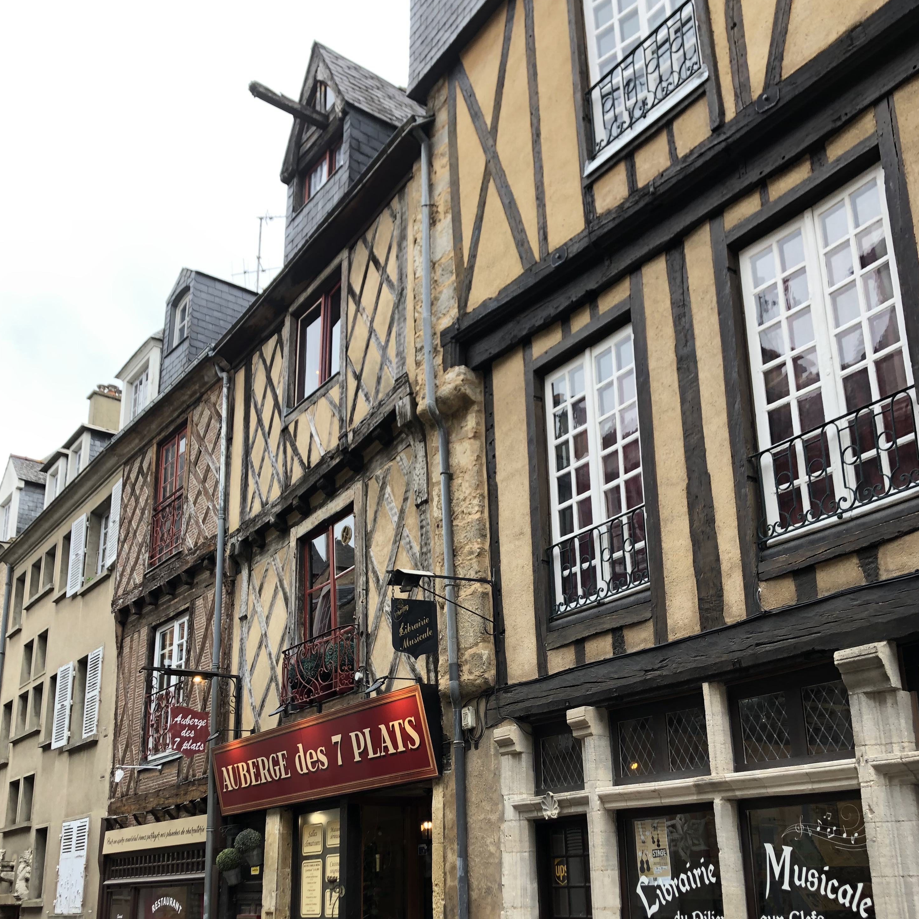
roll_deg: +1.6
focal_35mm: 34
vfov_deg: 47.8
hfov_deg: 48.4
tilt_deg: +17.0
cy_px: 602
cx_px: 470
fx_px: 1021
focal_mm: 4
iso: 20
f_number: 1.8
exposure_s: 1/144
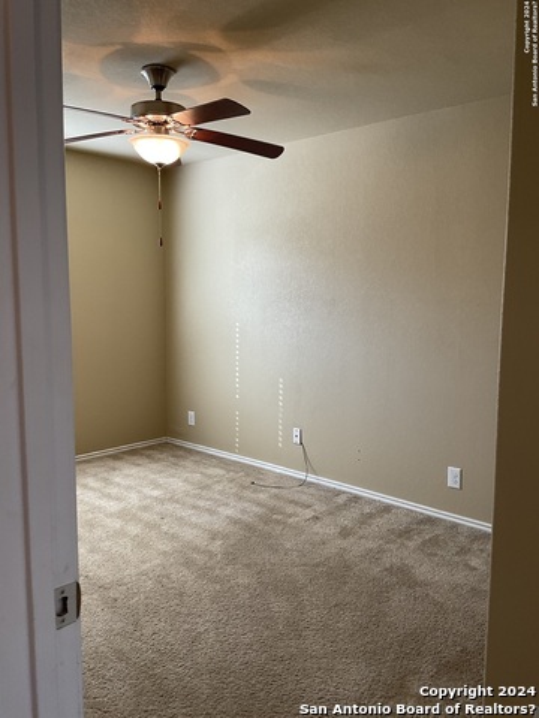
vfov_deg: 61.7
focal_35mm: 29
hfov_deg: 48.2
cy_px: 359
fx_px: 602
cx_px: 270
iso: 50
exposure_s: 1/60
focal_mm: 3
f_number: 1.8
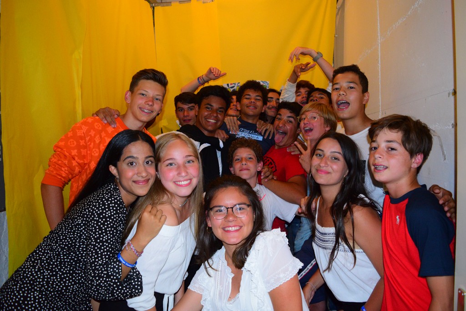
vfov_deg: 47.9
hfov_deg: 67.4
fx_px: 350
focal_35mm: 27
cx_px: 233
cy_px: 156
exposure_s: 1/200
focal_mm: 18
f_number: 3.5
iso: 2500
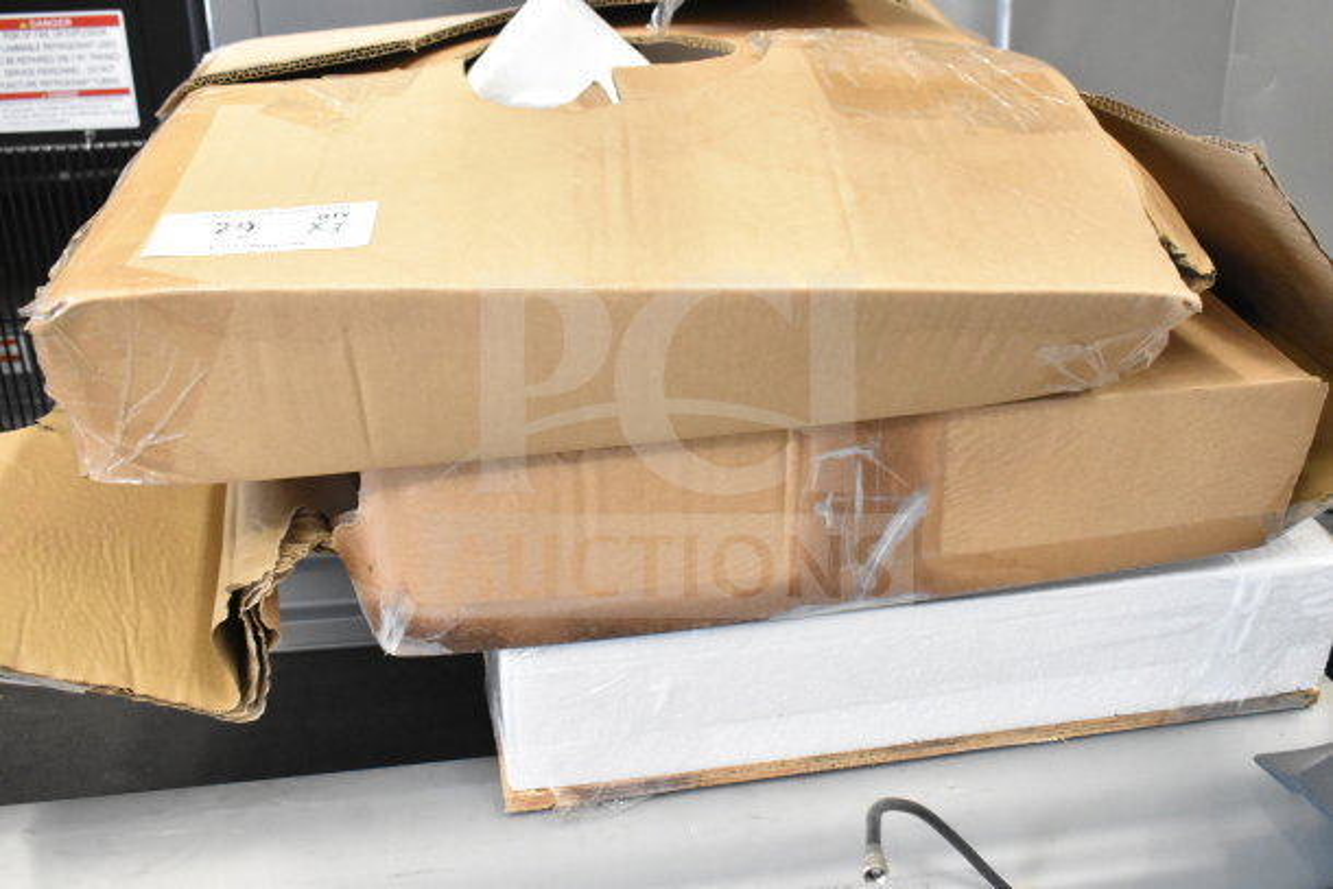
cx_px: 666
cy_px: 444
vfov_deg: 36.9
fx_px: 1333
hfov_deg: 53.1
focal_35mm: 36
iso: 6400
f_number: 6.3
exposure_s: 1/160
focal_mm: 24
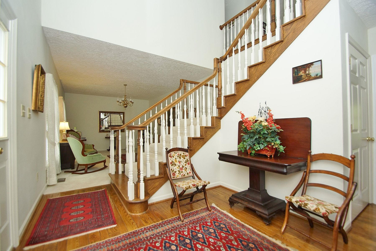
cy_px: 126
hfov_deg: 100.4
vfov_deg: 77.4
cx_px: 188
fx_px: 157
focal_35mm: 15
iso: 400
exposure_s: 1/100
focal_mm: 10
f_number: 3.5
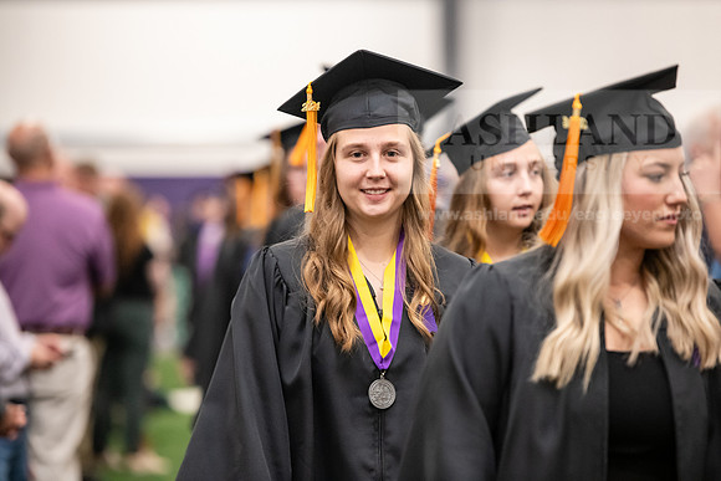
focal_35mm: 175
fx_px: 3506
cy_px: 240
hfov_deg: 11.7
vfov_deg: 7.9
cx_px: 360
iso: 3200
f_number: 3.2
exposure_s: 1/200
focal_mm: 175
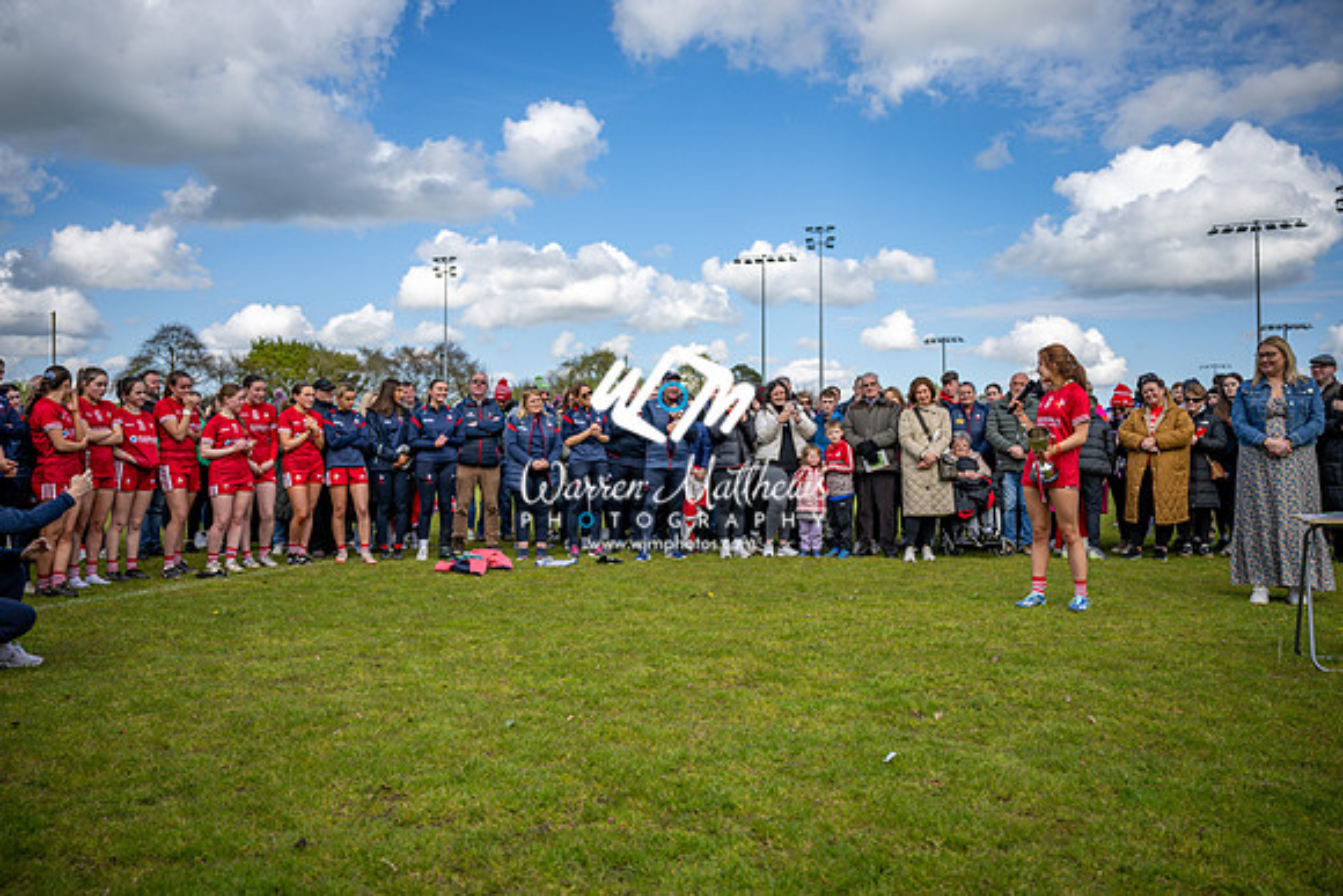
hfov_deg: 62.8
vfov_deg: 44.3
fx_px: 1101
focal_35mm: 30
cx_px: 672
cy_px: 448
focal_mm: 29.5
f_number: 2.8
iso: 100
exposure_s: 1/1600
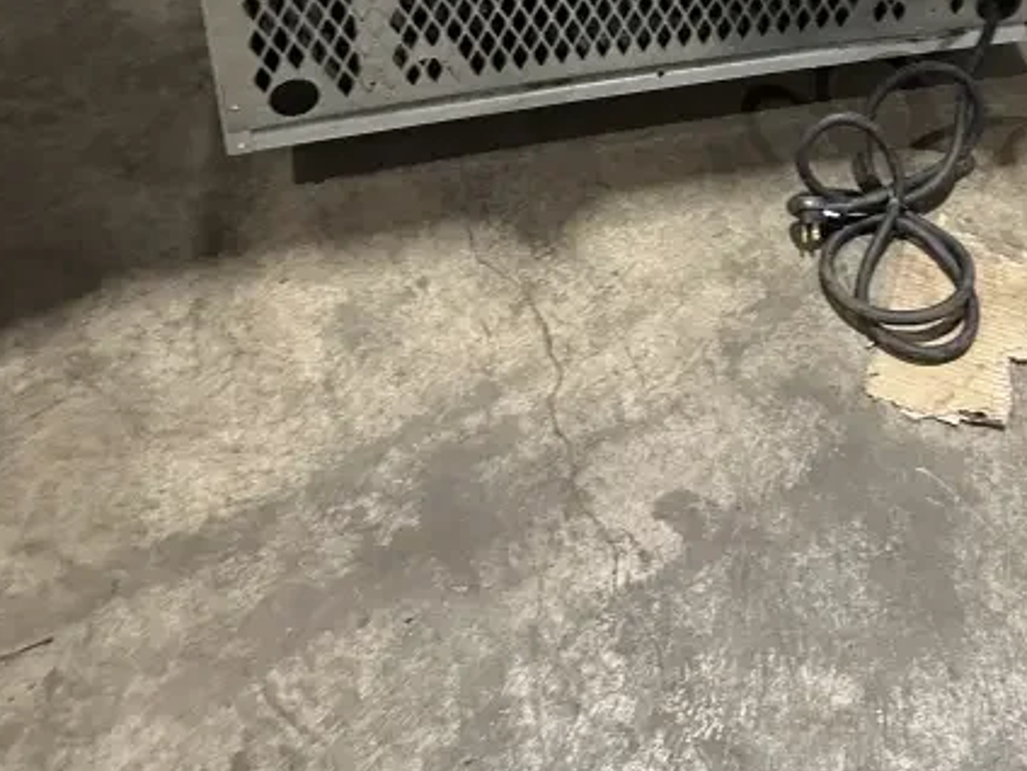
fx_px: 1365
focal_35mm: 46
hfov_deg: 41.0
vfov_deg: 26.9
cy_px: -210
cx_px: 627
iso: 320
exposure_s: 1/60
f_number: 1.78
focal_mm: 6.86
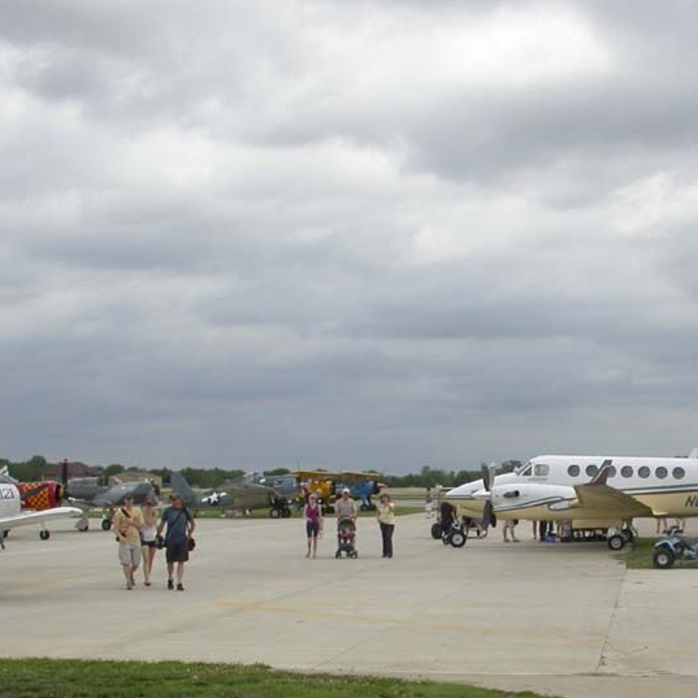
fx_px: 1460
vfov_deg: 26.7
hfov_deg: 26.5
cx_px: 525
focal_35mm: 64
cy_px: 477
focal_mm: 7.85
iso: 100
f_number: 6.7
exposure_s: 1/329
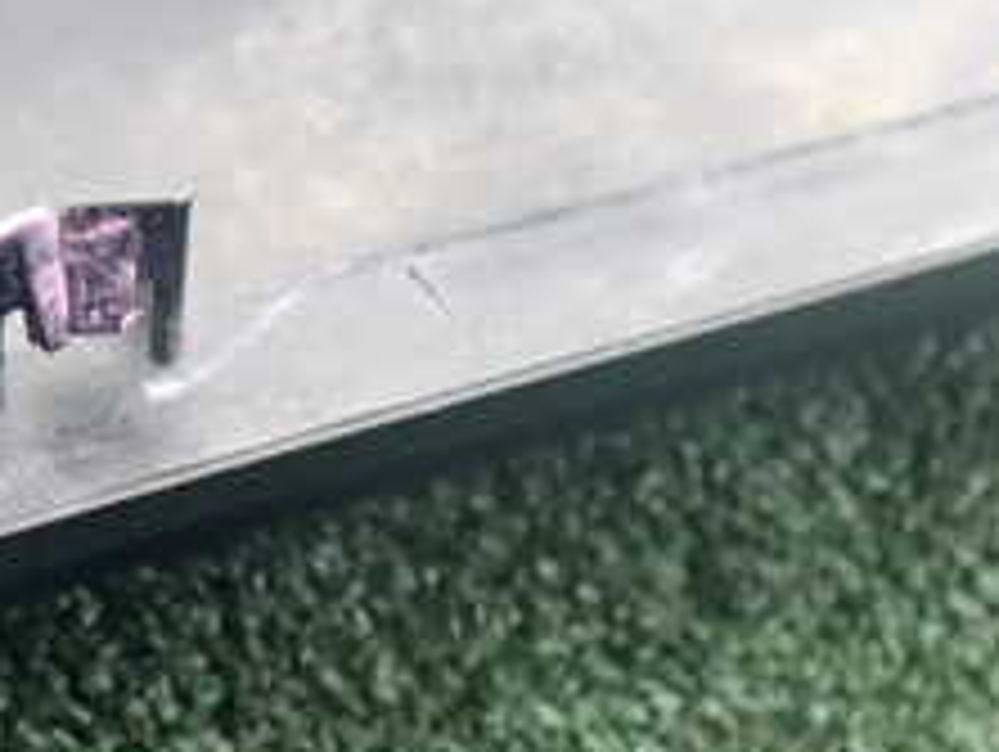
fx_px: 2340
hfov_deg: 23.2
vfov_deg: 18.2
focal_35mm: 81
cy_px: 248
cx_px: 36
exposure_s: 1/125
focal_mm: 5.4
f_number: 2.3
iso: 125
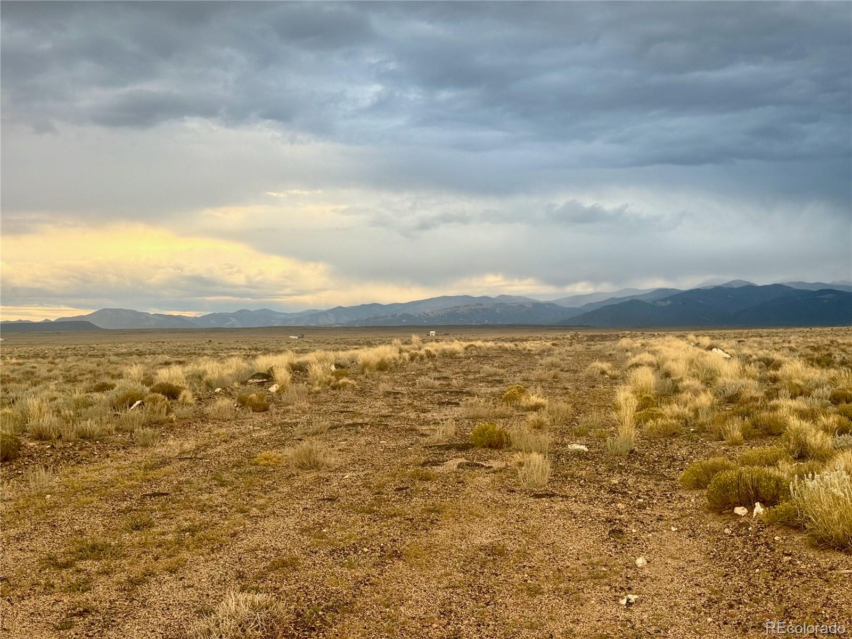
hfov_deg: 39.7
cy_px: 320
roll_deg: +0.9
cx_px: 426
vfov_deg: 30.3
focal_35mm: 48
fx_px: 1181
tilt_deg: +1.3
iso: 50
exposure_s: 1/146
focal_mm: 6.76
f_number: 1.78
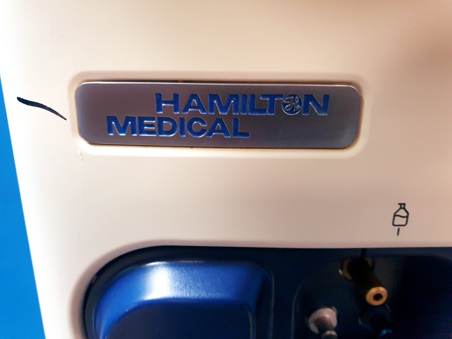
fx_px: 339
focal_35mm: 26
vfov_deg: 53.1
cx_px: 226
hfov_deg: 67.3
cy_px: 170
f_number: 2.4
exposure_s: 1/50
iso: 640
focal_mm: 4.3
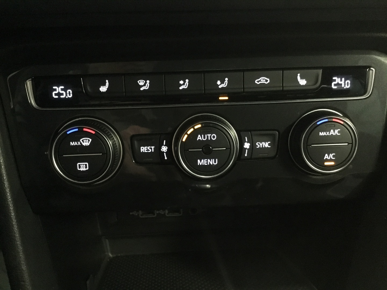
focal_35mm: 31
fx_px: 347
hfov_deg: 58.4
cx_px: 194
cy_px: 145
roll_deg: +1.5
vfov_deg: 45.4
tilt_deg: -37.7
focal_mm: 3.3
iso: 800
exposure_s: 1/17
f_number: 2.4
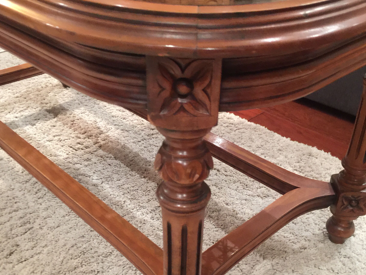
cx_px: 182
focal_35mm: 39
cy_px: 169
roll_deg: +0.2
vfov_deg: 36.6
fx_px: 412
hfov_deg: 47.9
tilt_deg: -34.9
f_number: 2.2
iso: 100
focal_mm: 4.15
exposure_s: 1/4
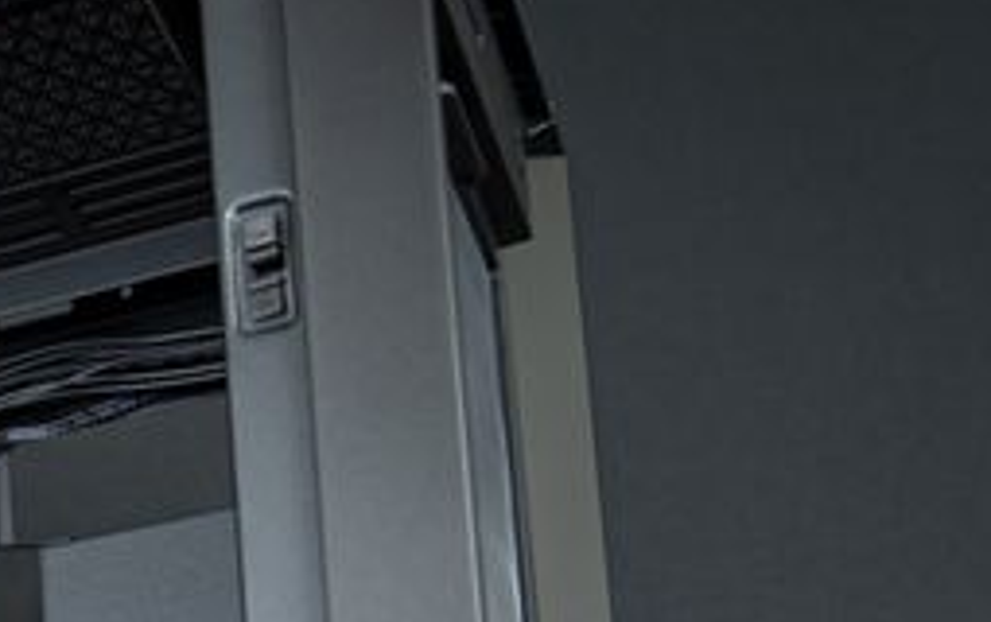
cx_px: -645
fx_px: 3109
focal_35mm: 115
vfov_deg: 10.5
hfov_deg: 16.0
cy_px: 1223
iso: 100
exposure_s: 1/8
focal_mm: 16
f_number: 2.8
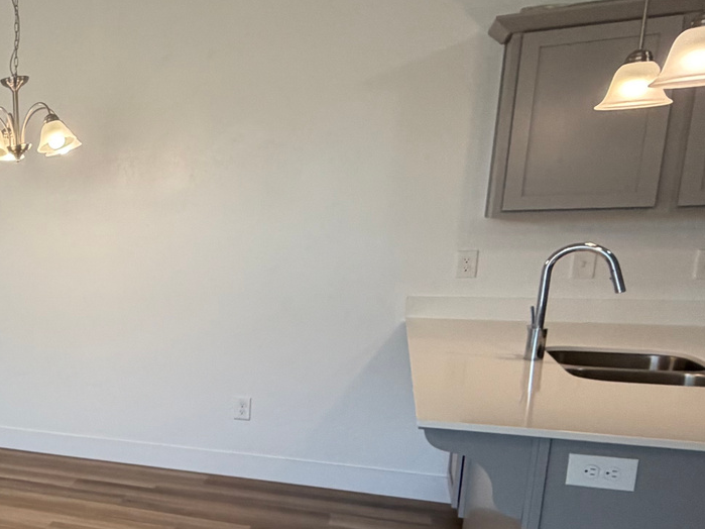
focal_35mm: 41
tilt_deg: -10.6
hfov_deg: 35.6
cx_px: -146
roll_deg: +3.4
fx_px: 835
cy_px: 385
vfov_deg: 34.5
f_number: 2.2
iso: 200
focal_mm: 2.22
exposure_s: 1/120
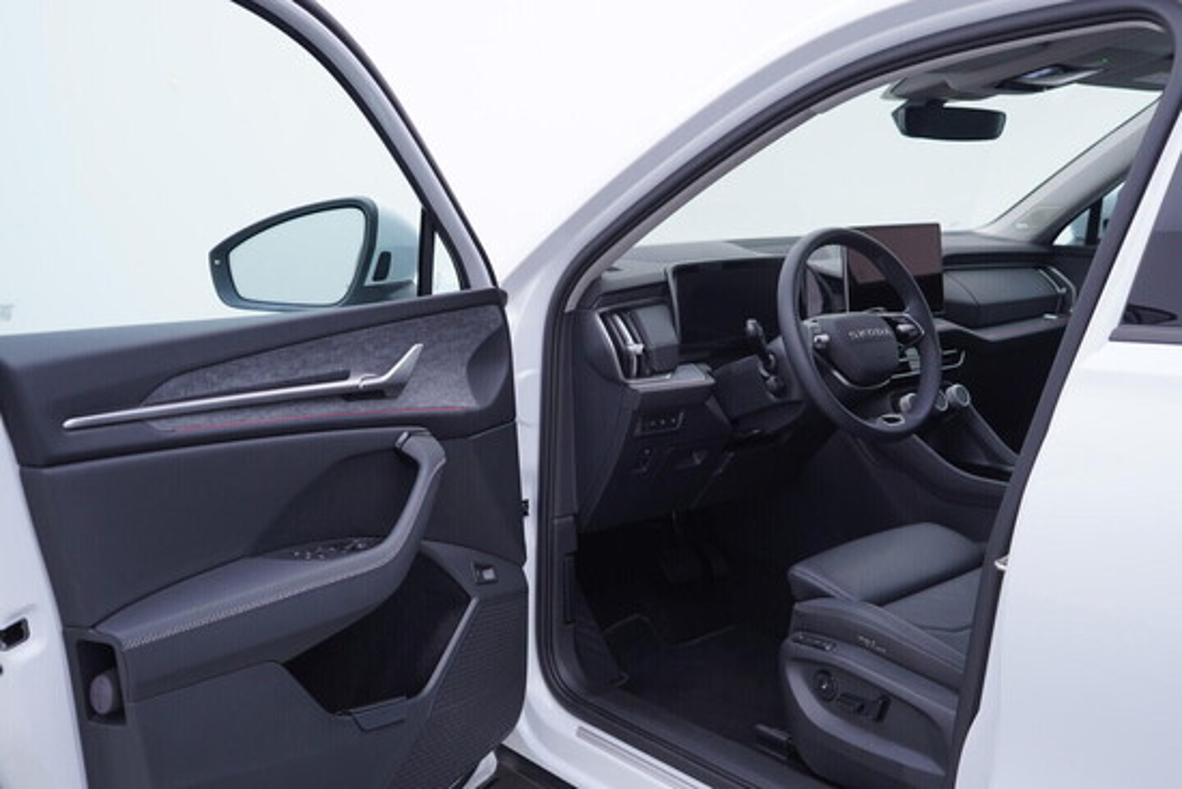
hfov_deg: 53.1
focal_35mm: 36
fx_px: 1182
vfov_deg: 36.9
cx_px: 591
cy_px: 394
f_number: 3.2
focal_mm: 24
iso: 125
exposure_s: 1/50
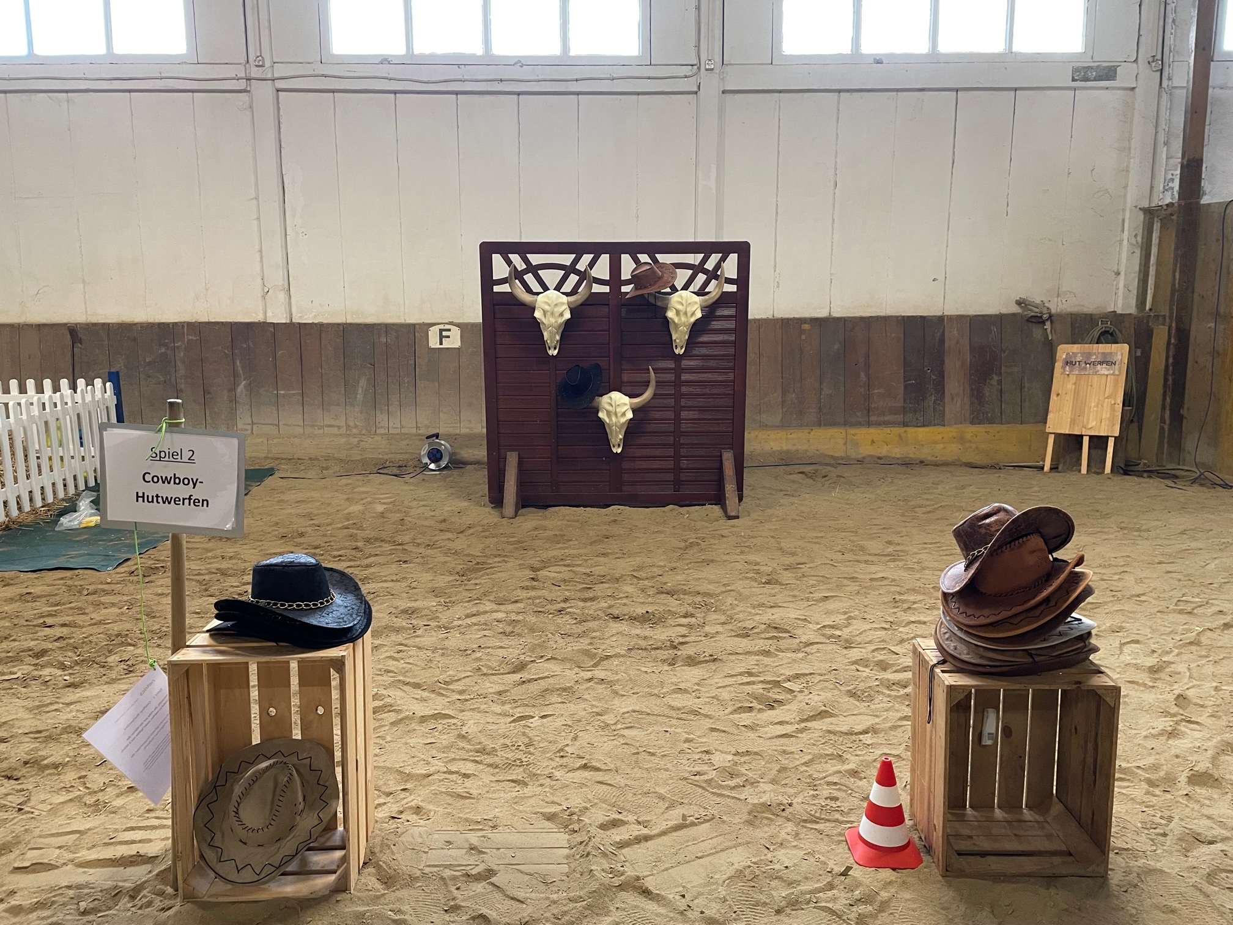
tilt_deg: -9.8
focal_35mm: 26
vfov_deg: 53.1
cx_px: 616
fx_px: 926
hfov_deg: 67.3
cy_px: 462
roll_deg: +0.9
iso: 250
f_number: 1.6
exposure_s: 1/50
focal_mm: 4.2
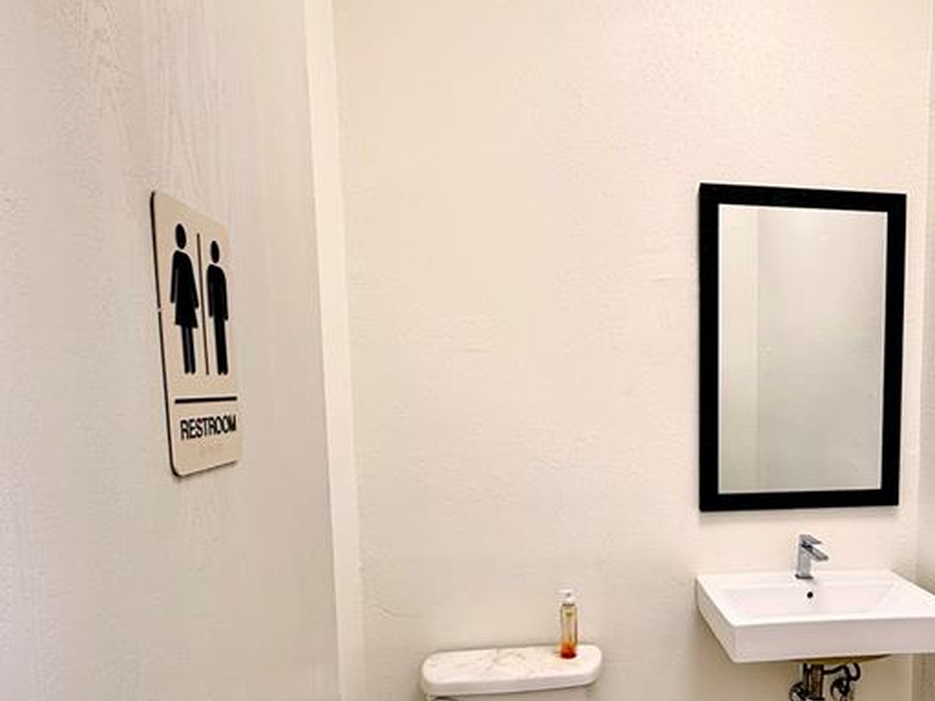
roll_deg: -0.2
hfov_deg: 60.0
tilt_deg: -4.5
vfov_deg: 49.0
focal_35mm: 28
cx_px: 701
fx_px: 756
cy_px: 460
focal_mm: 2.22
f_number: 2.2
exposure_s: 1/120
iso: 160
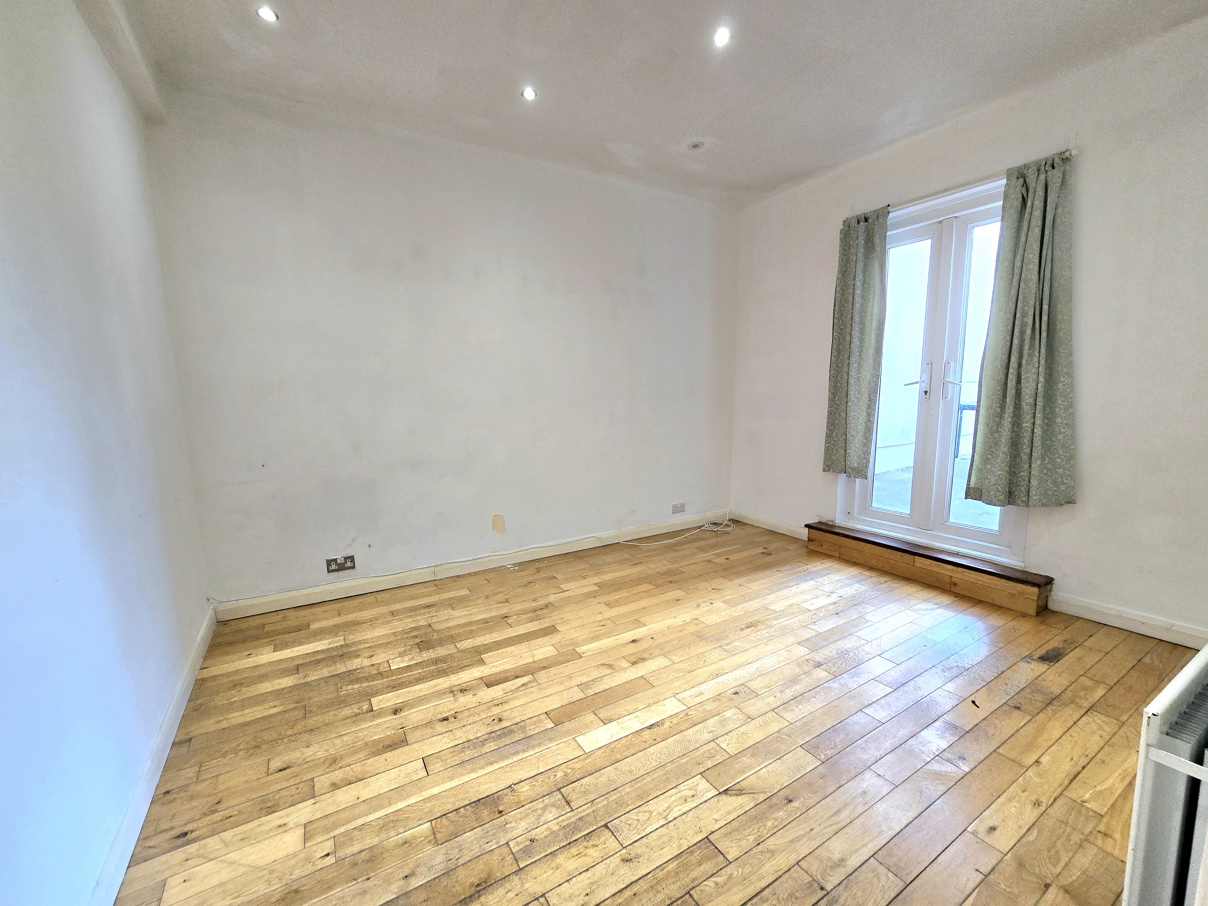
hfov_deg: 106.2
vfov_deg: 89.9
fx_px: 454
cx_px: 604
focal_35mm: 13
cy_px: 453
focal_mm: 2.2
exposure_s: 1/101
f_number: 2.2
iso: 100
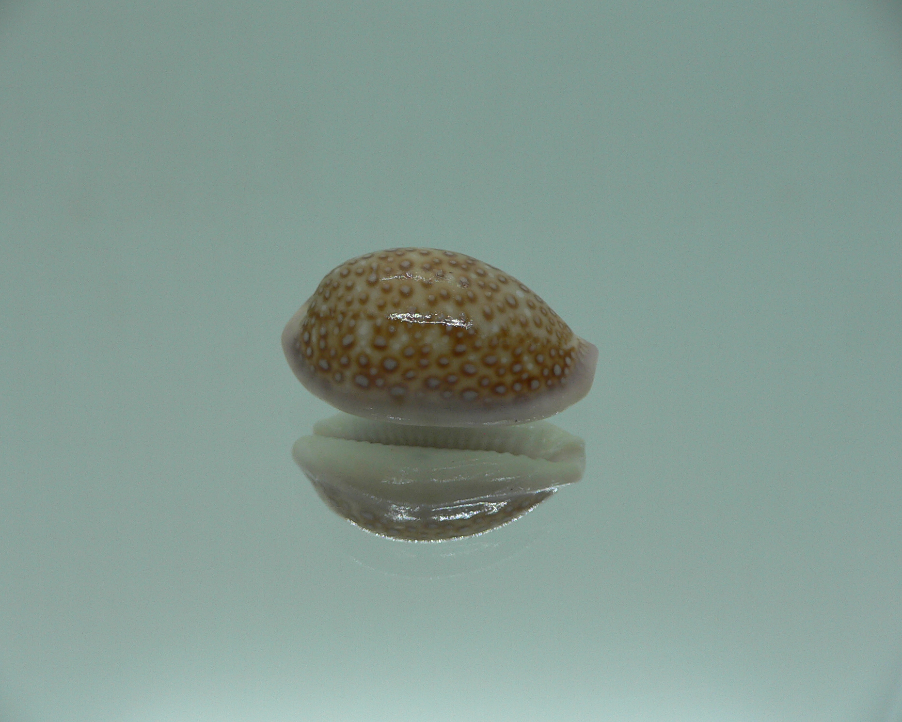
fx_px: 988
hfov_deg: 49.1
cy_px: 362
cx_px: 430
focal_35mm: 37
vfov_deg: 40.1
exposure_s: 1/60
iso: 80
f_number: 2.8
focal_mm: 4.6
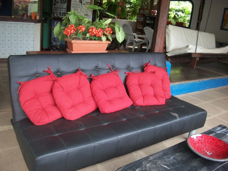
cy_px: 86
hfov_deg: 56.8
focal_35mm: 32
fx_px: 211
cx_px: 114
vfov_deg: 44.2
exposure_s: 1/60
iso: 160
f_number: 2.9
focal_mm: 5.7
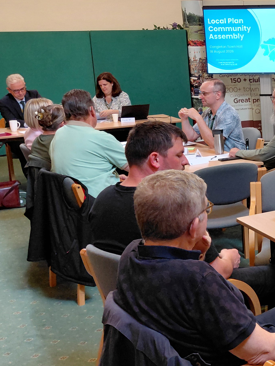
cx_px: 374
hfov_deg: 22.8
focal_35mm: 56
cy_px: 150
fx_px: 593
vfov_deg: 34.3
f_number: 1.8
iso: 160
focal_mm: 4.69
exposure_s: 1/50.1
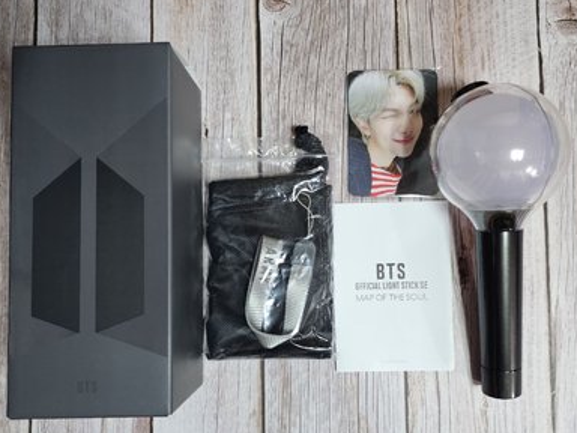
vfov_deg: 56.8
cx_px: 293
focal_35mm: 24
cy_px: 220
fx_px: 400
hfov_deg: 71.6
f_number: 1.7
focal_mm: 6.3
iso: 500
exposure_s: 1/60.2
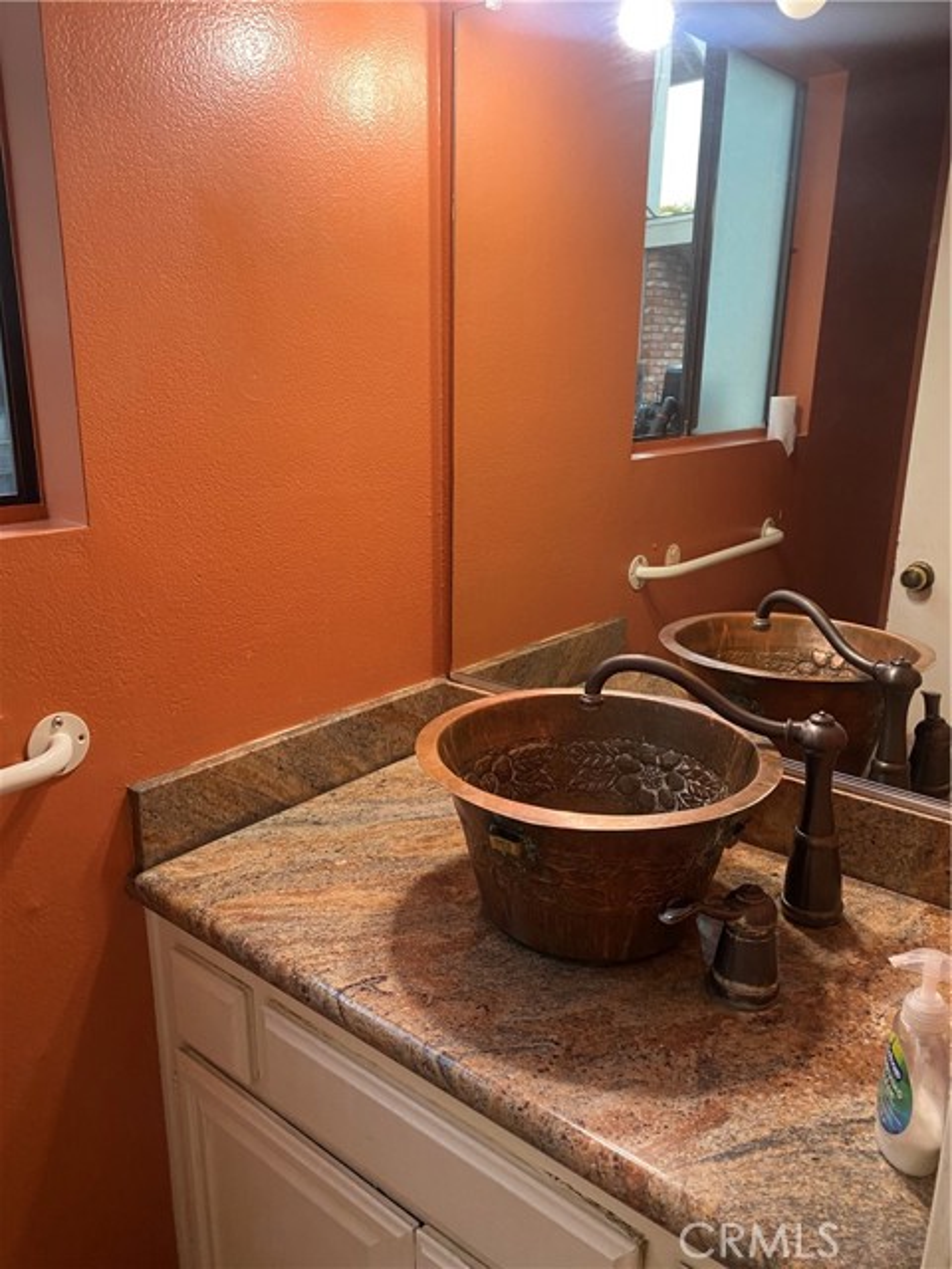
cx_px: 476
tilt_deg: -15.3
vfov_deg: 67.3
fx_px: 953
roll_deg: +0.6
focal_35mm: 26
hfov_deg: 53.1
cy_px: 634
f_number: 1.8
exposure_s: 1/60
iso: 200
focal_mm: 4.25
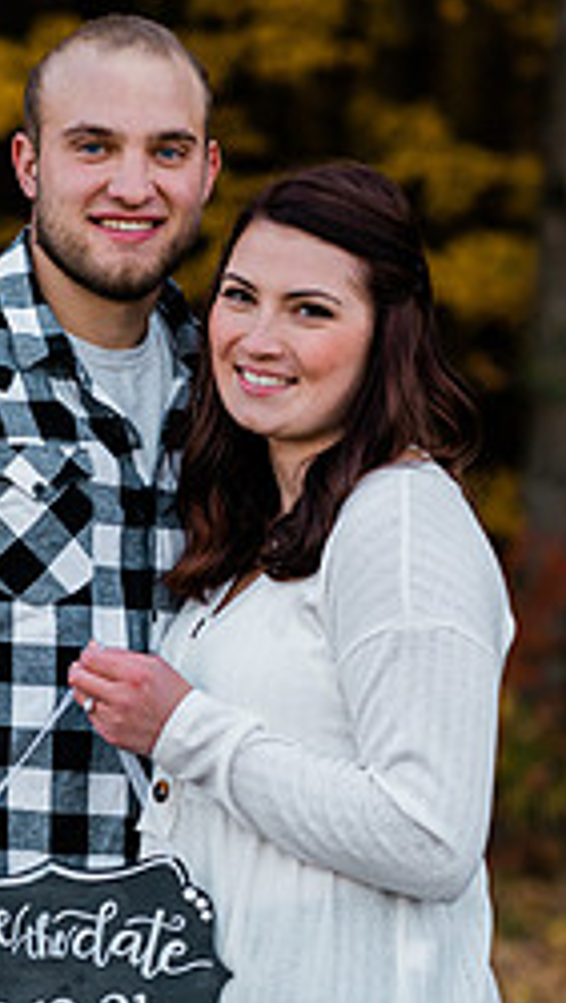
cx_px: 165
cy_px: 542
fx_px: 4260
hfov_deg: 7.6
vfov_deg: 13.4
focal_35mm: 160
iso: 320
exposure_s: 1/200
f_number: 2.8
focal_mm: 85
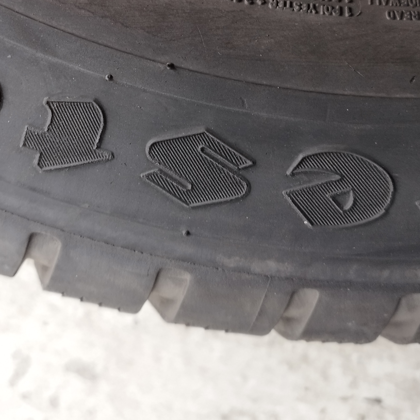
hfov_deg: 30.5
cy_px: 76
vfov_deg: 29.7
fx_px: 769
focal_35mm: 56
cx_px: 172
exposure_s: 1/33.3
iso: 200
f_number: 1.89
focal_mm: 5.95
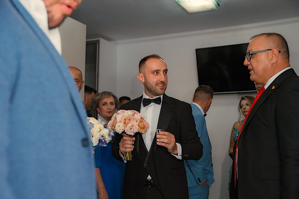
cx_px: 150
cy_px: 100
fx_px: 382
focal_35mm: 46
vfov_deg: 29.2
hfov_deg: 42.8
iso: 200
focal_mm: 46
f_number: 3.5
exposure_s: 1/125
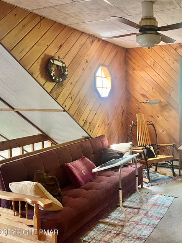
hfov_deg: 39.5
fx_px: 246
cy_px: 121
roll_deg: +0.4
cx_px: 137
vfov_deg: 52.6
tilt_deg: -6.6
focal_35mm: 35
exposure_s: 1/60
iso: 320
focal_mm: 5.7
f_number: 1.5
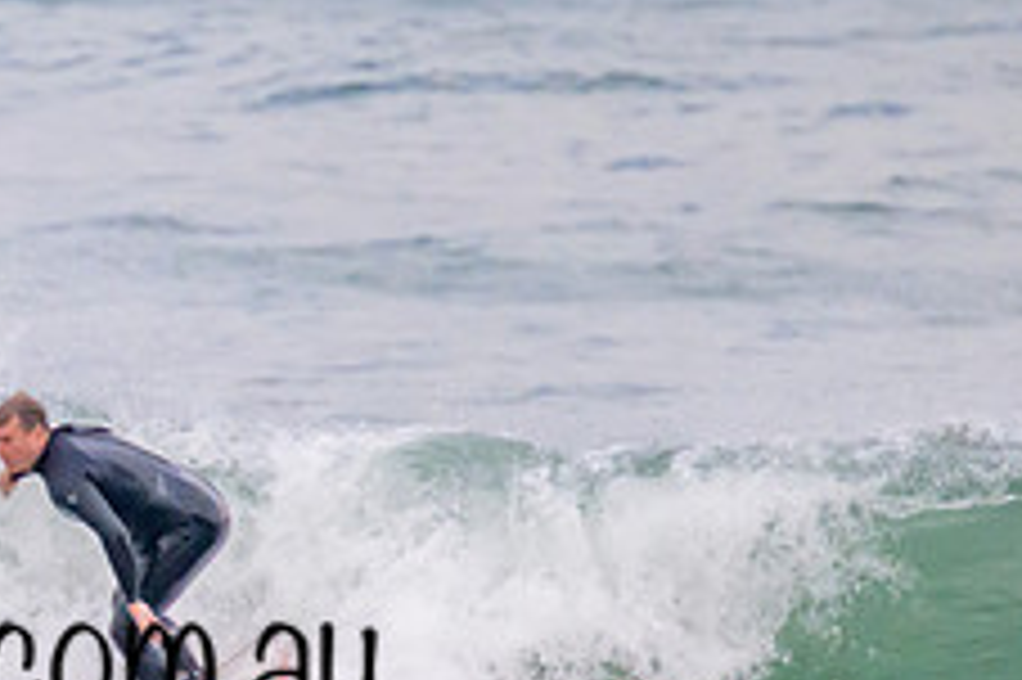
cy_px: 534
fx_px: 65557
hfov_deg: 0.9
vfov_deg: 0.6
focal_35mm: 2311
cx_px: -206
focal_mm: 800
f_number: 11
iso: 3600
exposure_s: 1/2000
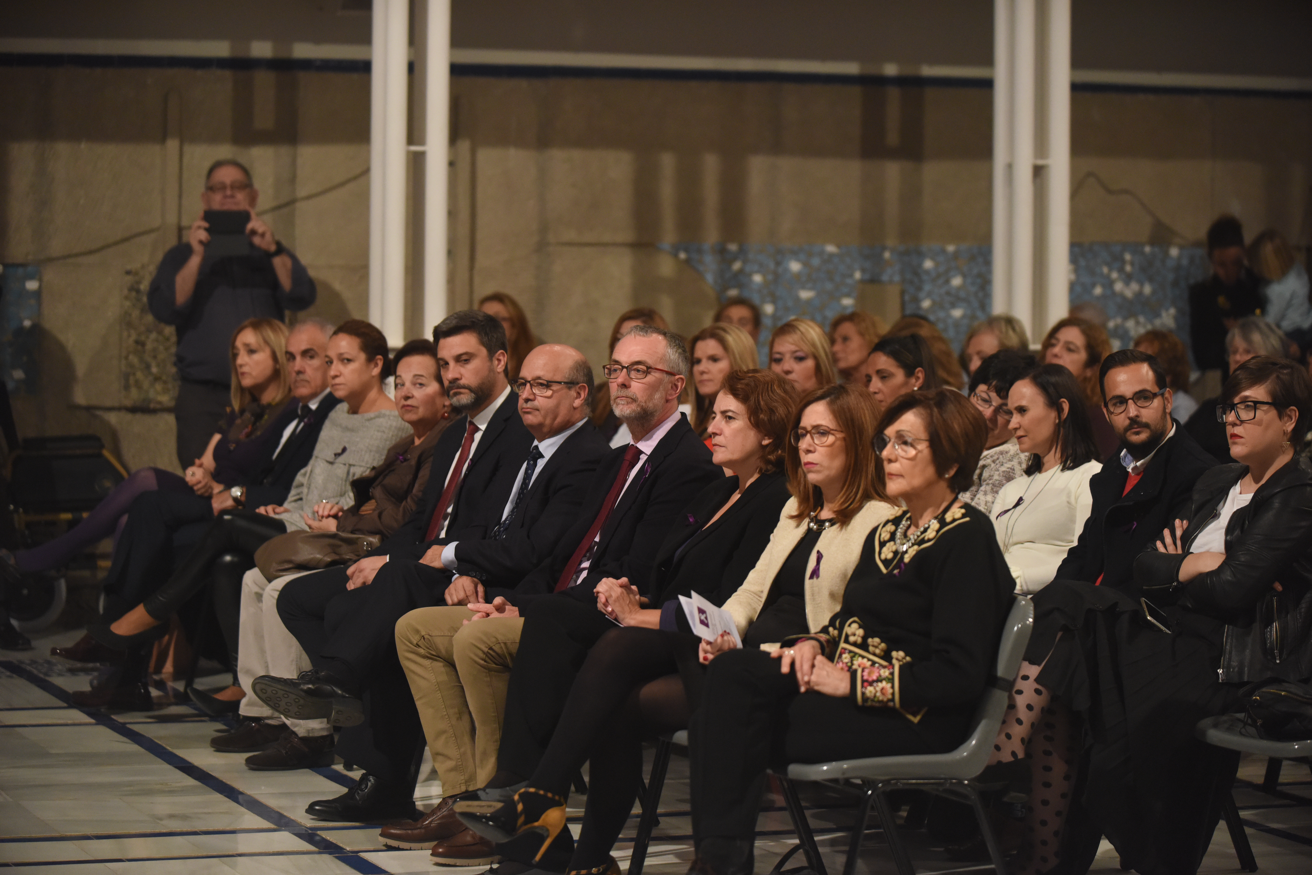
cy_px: 438
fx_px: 3828
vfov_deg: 13.1
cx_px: 656
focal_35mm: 105
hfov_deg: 19.5
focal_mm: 105
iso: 2500
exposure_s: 1/125
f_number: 3.2
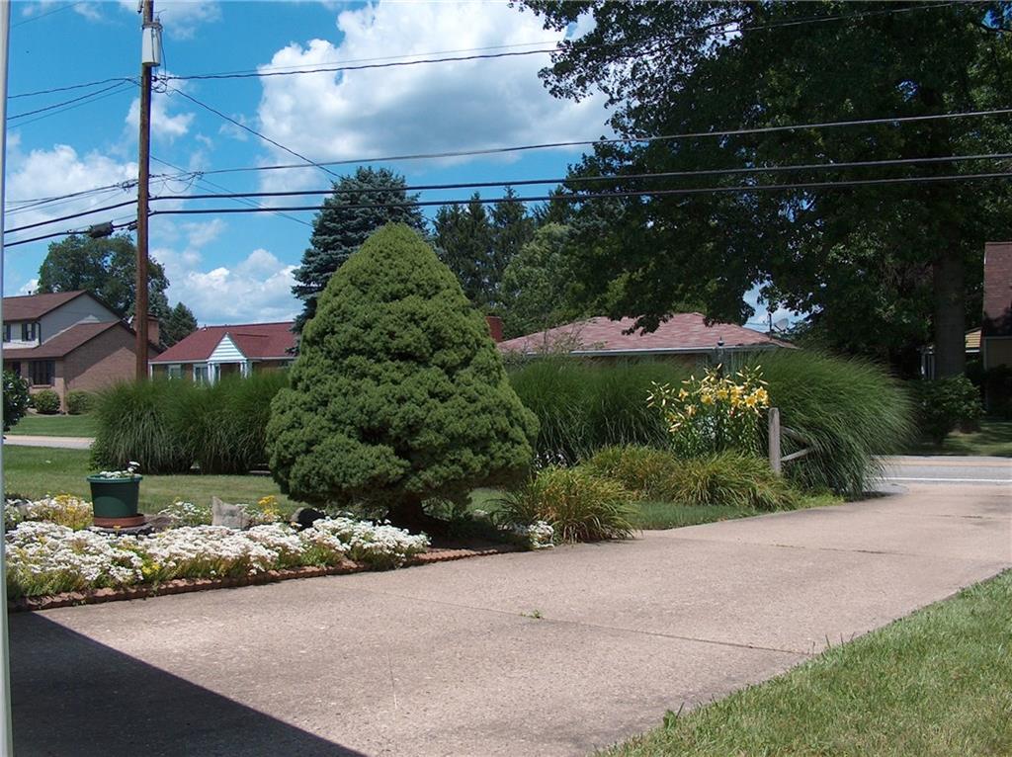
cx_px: 506
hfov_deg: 50.2
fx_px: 1081
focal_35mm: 37
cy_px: 378
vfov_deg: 38.6
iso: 100
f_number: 6.7
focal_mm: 7.6
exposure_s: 1/379
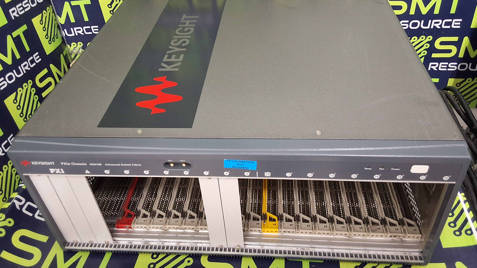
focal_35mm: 31
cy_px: 114
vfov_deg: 37.7
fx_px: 392
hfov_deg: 62.6
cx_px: 237
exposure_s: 1/24
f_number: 1.9
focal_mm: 2.91
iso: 320
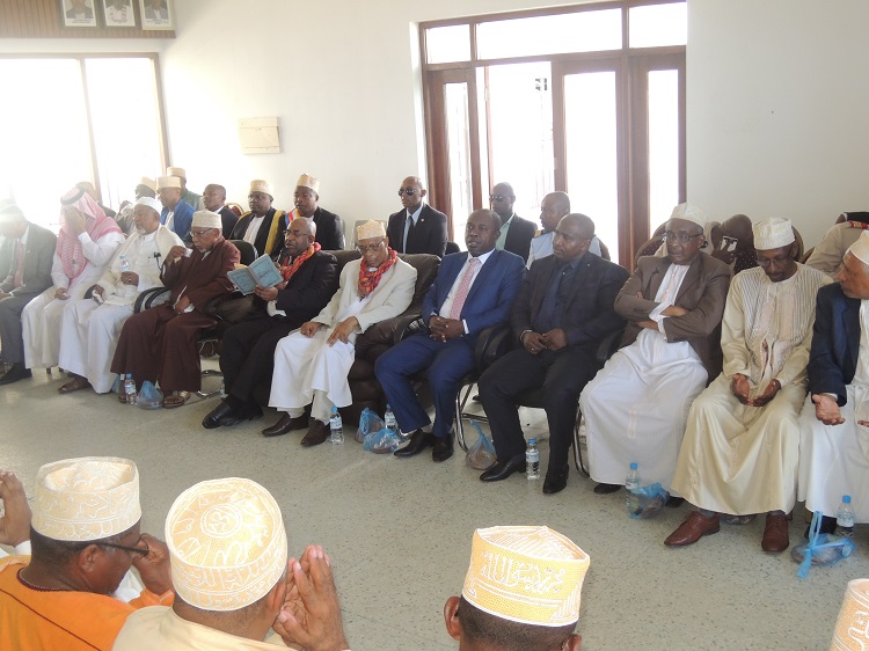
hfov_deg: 46.8
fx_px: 1004
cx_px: 434
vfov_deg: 35.9
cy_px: 326
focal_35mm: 40
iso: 360
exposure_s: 1/30
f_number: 3.3
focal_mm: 7.2
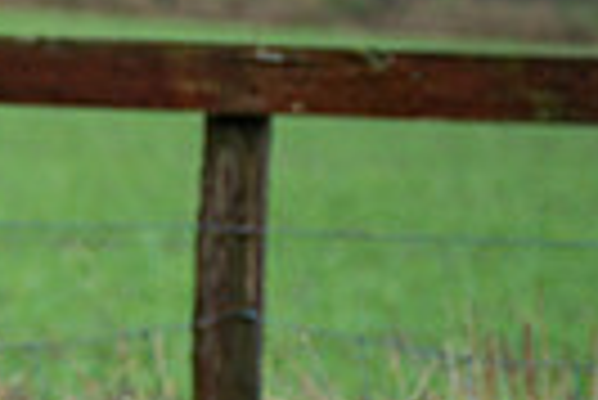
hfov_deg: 7.4
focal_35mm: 271
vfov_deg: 5.1
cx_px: -418
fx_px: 4506
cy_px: 258
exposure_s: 1/320
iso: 100
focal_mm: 62
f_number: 2.8
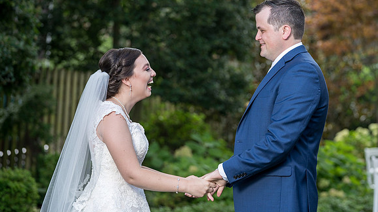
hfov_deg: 14.9
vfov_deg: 8.4
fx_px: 1443
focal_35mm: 144
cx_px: 221
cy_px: 113
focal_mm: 117
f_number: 4
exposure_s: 1/200
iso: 100
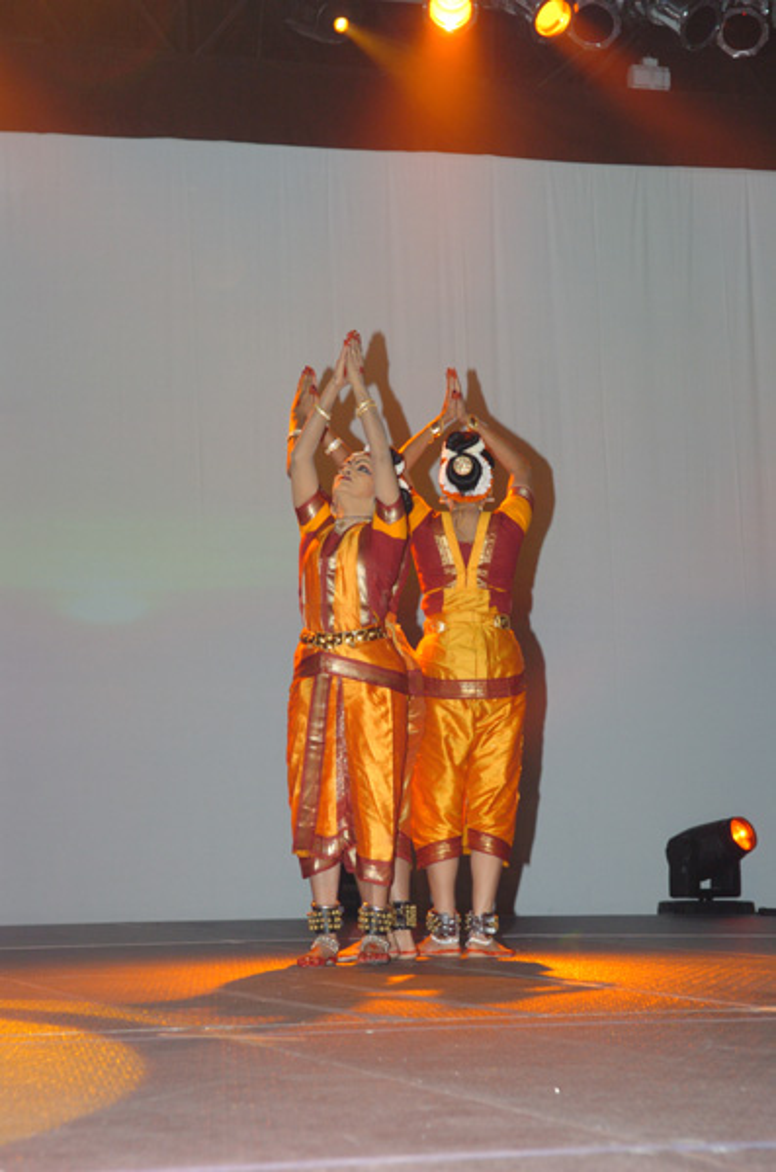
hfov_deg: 16.5
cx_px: 388
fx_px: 2681
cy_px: 586
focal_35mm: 82
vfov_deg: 24.7
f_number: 4.5
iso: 400
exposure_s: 1/50
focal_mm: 55
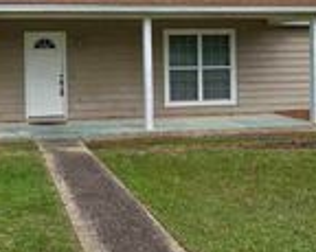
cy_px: 73
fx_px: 411
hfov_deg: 40.5
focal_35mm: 44
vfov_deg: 33.6
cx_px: 68
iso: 50
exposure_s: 1/2953
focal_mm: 2.2
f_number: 2.2
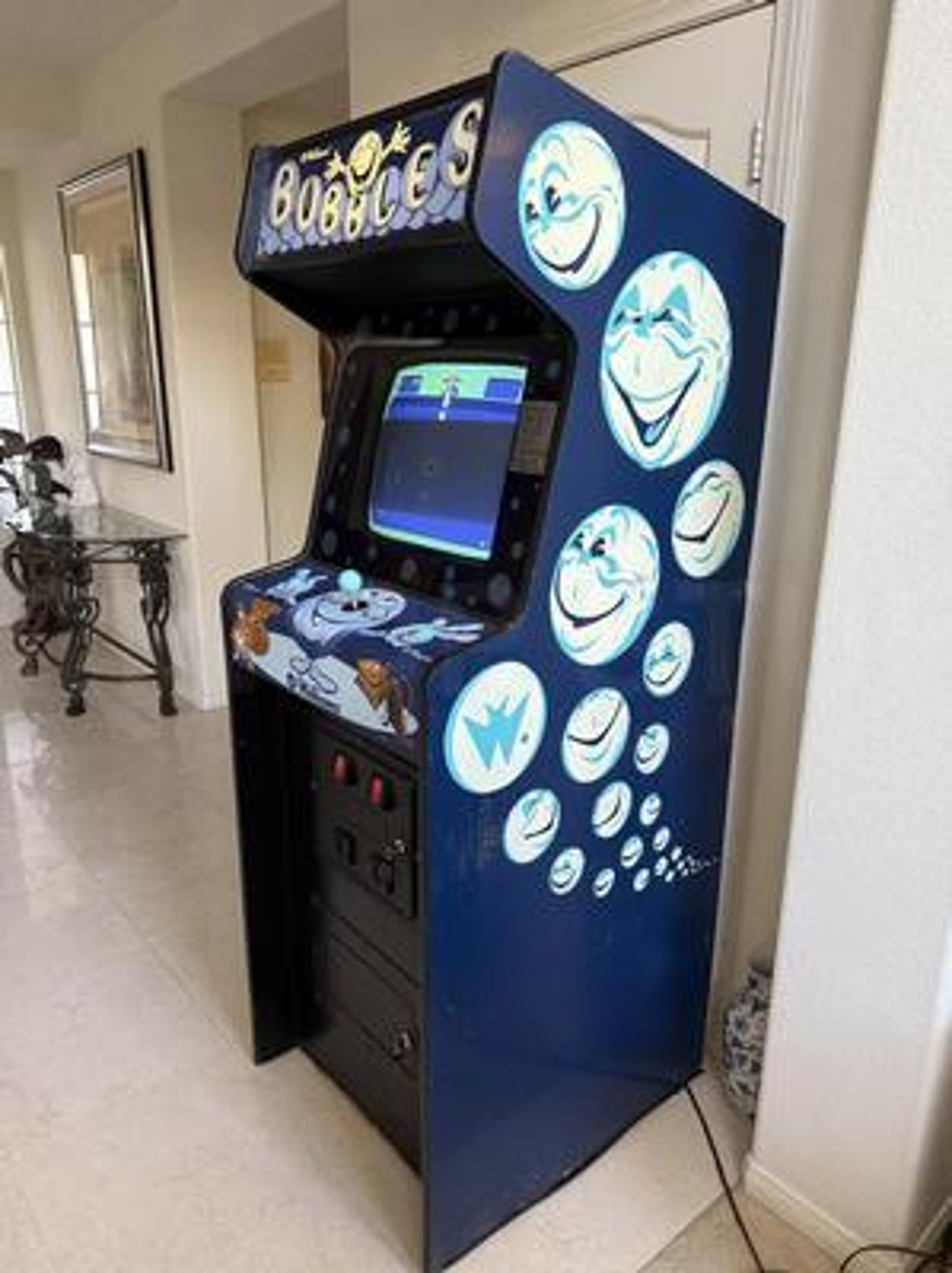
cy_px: 636
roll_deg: -1.6
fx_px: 882
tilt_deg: -15.6
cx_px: 476
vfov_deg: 71.7
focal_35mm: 24
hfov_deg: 56.7
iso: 250
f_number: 1.78
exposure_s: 1/60
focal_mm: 6.76
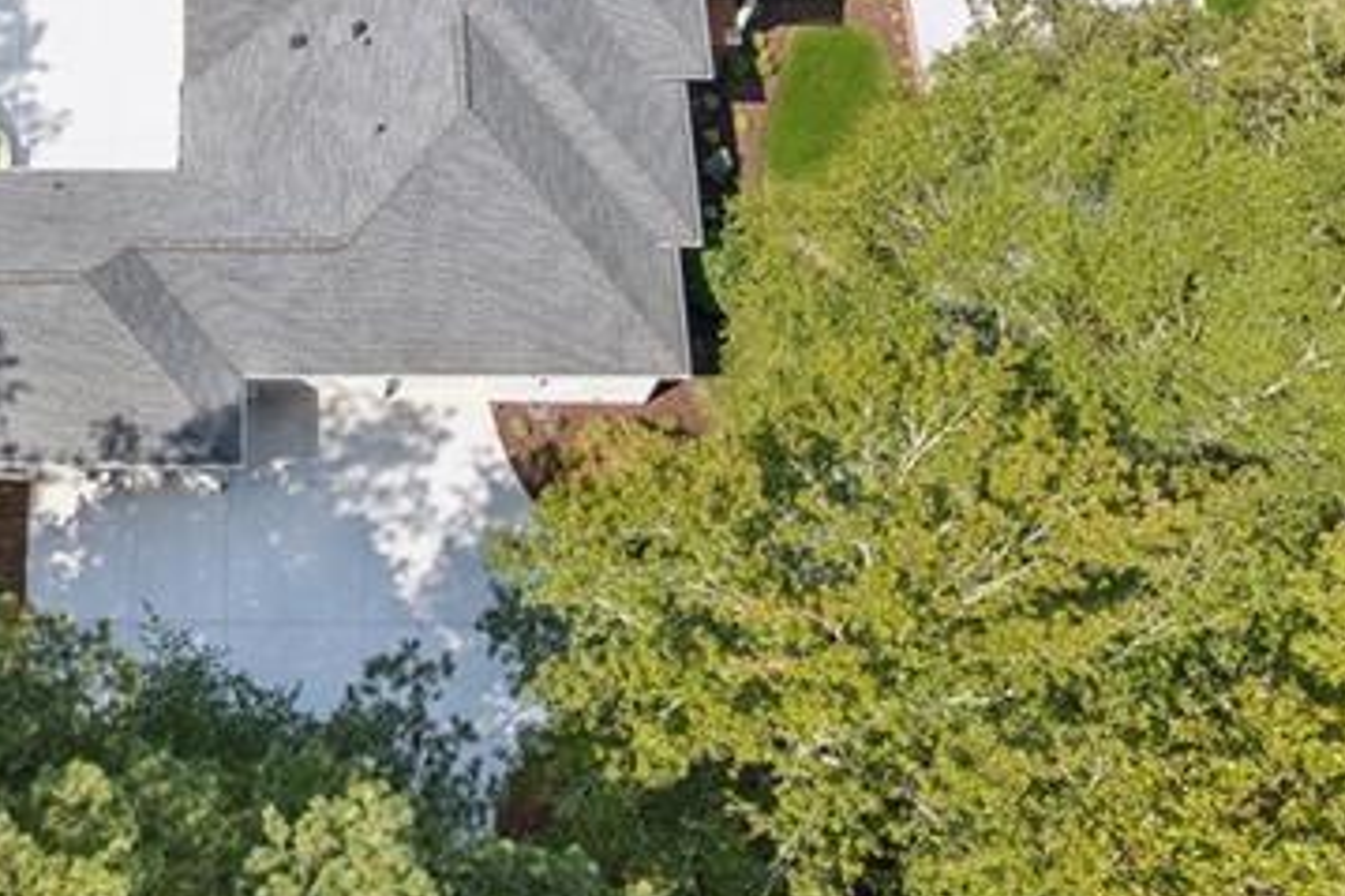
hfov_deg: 38.5
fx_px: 1830
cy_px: 52
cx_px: 229
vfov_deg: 26.4
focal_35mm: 49
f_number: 2.8
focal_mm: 8.38
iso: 100
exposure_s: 1/730
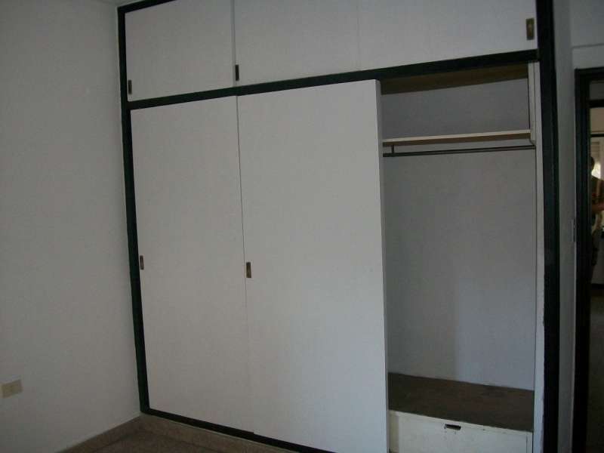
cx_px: 302
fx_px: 558
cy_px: 226
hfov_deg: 56.8
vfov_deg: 44.2
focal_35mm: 32
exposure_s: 1/30
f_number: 2.9
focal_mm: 5.7
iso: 160
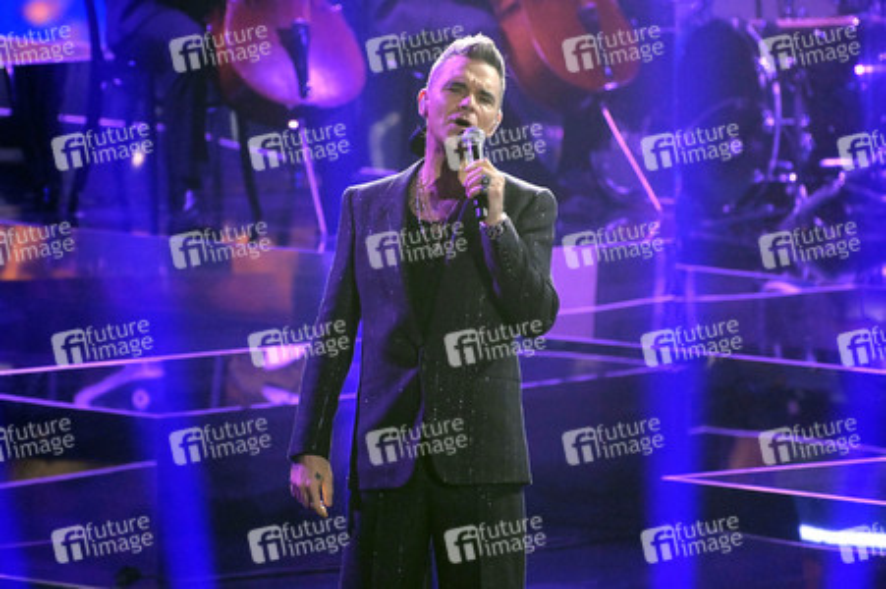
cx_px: 443
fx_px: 12296
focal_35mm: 500
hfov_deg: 4.1
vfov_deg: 2.7
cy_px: 294
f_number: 5.6
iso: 12800
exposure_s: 1/320
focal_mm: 500
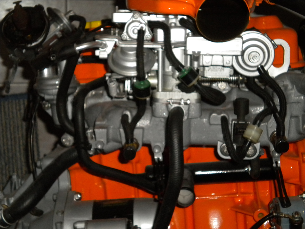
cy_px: 114
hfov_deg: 28.6
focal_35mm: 68
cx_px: 152
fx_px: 599
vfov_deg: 21.6
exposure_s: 1/60
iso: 400
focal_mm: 12.3
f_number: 4.6
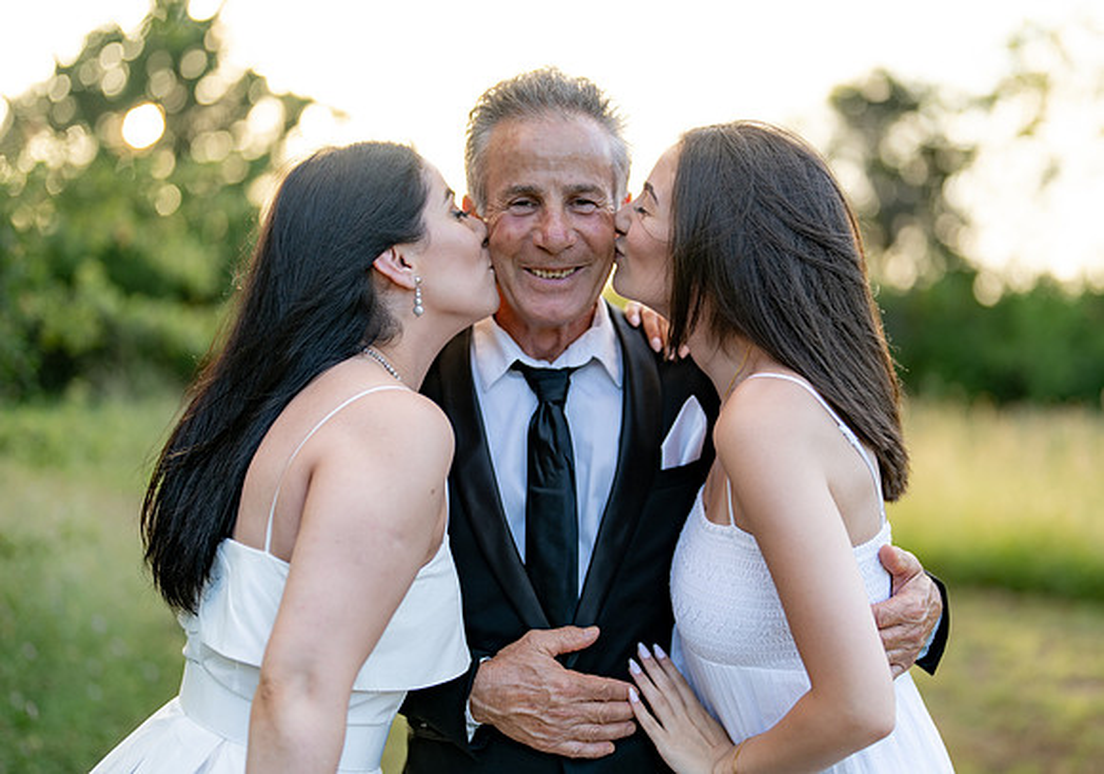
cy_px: 366
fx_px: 1704
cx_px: 613
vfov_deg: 25.6
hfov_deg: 35.9
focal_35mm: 55
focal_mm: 50
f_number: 1.2
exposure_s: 1/800
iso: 100
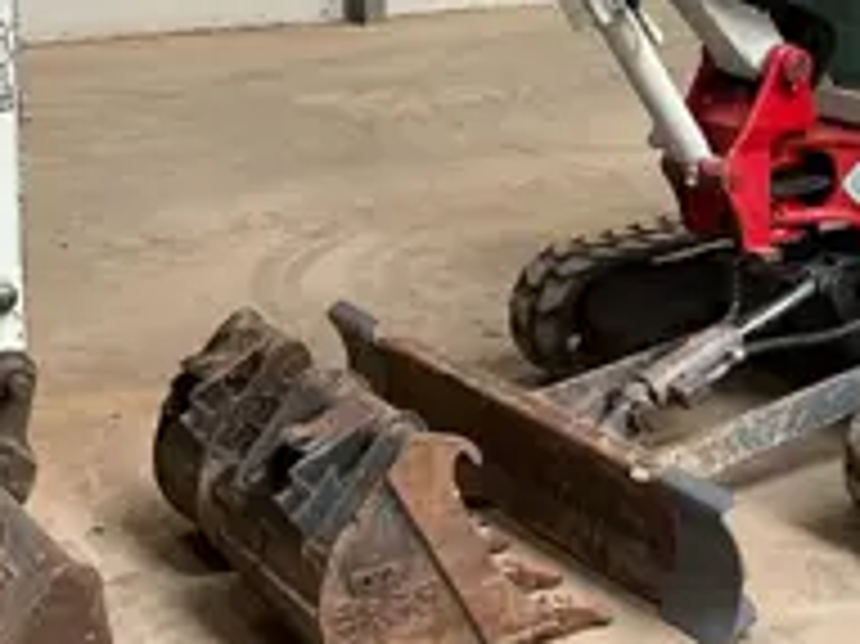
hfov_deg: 26.6
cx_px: 554
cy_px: 68
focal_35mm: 73
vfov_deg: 19.8
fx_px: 1812
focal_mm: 3
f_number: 1.8
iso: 64
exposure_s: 1/80
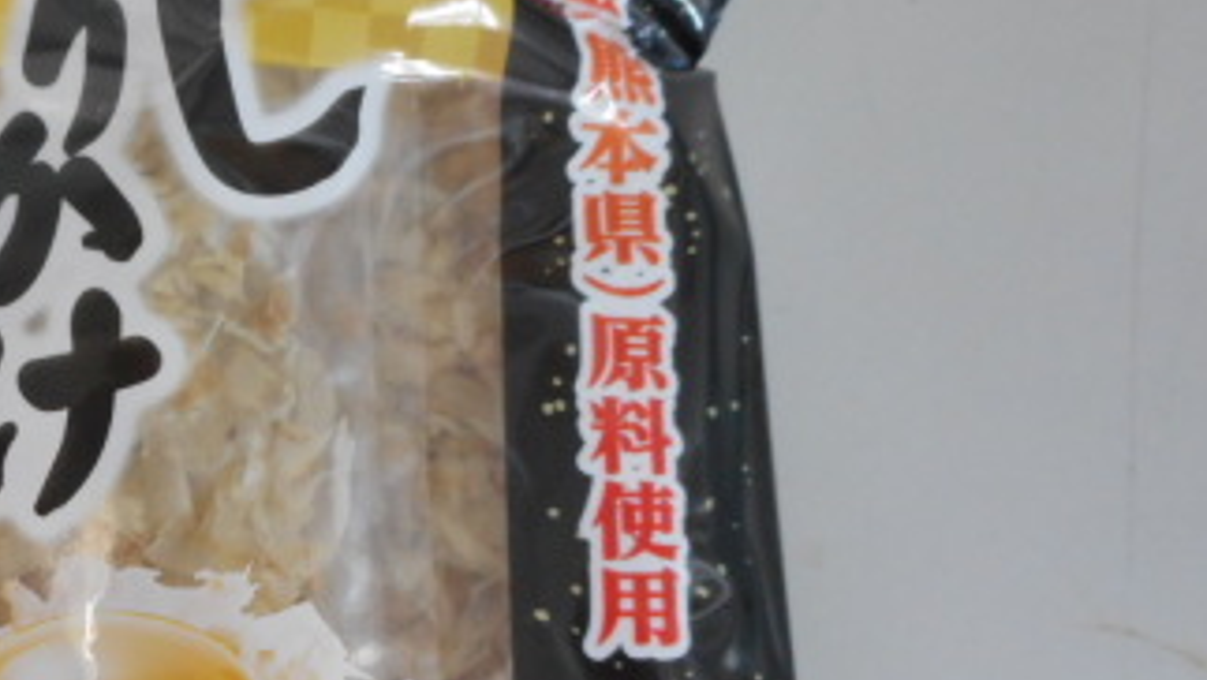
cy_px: 411
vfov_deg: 22.2
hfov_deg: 36.5
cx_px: 164
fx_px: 1729
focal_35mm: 54
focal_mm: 4.5
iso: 320
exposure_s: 1/30
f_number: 3.7
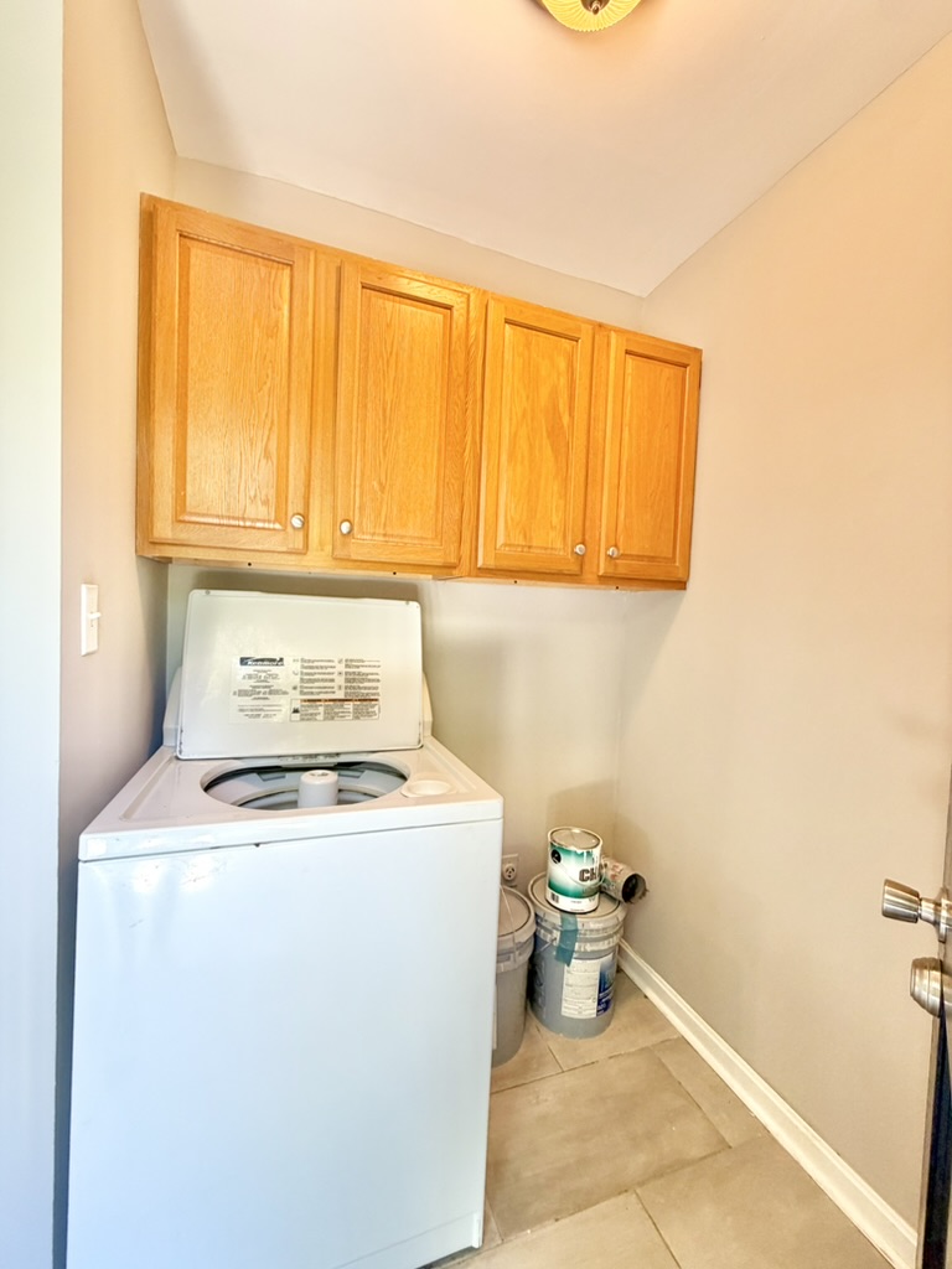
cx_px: 476
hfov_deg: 85.7
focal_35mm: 14
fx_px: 513
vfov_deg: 102.1
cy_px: 634
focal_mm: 2.22
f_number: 2.2
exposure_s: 1/120
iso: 320
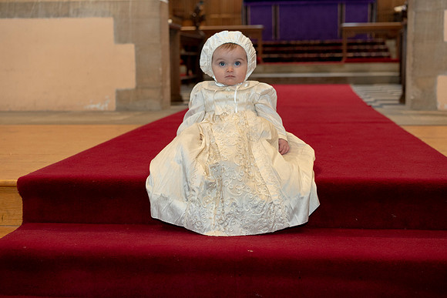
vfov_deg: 24.6
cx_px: 224
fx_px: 683
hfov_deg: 36.2
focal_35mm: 55
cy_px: 149
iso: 3200
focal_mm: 55
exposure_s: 1/160
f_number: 4
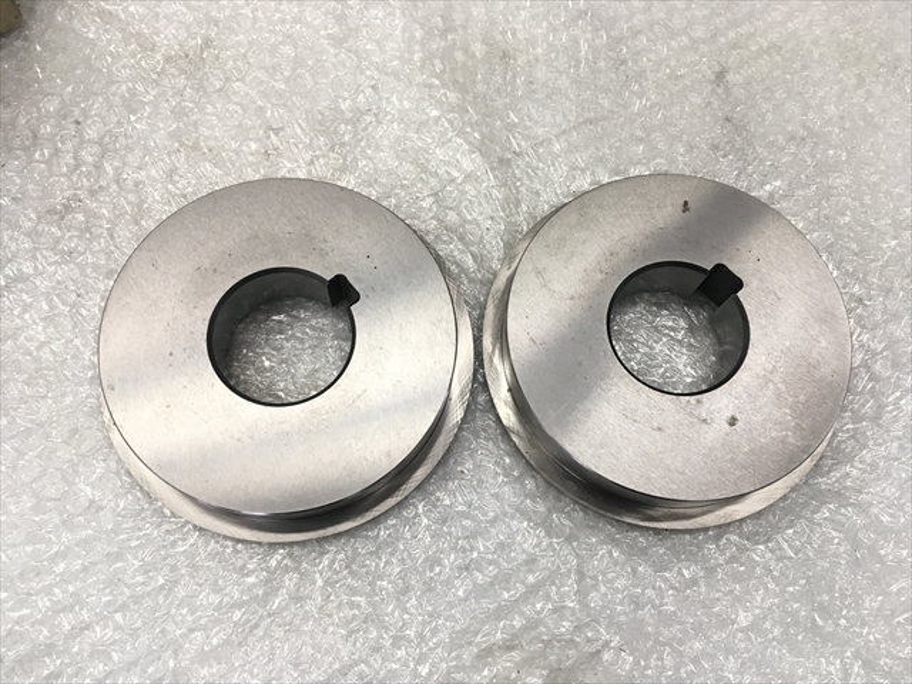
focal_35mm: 29
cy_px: 342
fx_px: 764
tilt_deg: -71.8
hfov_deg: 61.7
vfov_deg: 48.2
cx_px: 456
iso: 32
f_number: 2.2
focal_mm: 4.15
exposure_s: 1/30
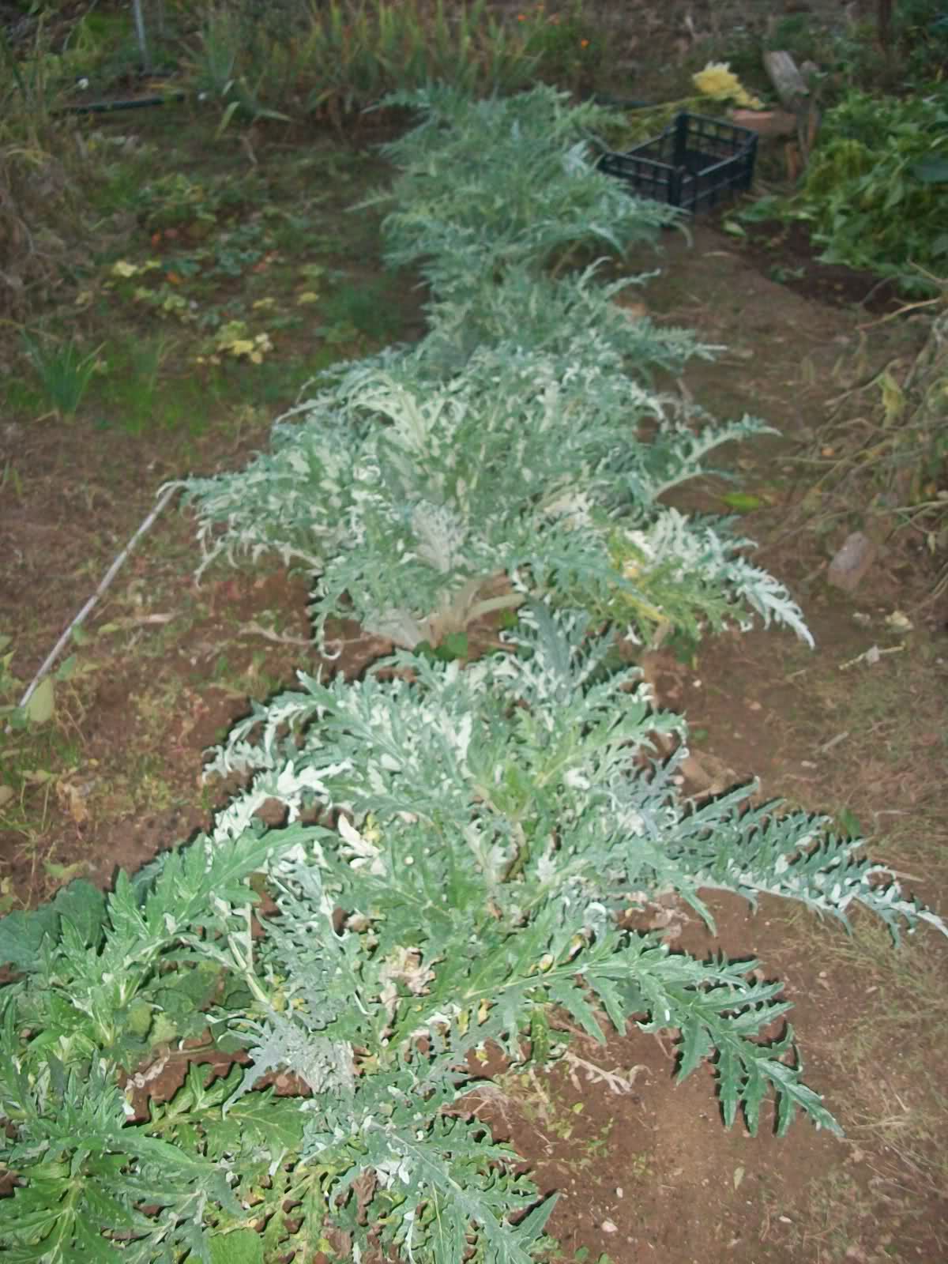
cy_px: 632
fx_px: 1242
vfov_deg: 54.0
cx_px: 474
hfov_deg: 41.8
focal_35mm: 34
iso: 160
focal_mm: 5.7
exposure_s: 1/60
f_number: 2.8
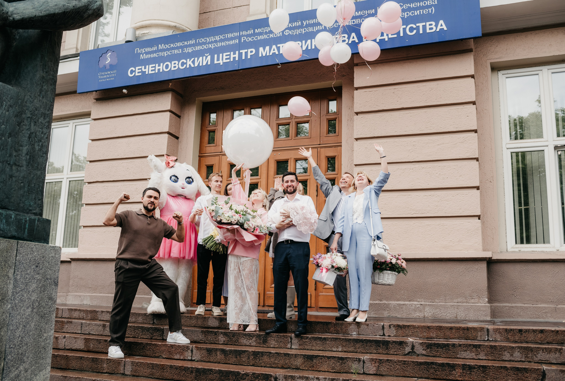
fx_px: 555
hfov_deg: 53.9
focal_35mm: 35
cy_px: 190
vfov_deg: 37.9
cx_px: 286
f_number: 4
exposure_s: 1/640
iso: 400
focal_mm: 35
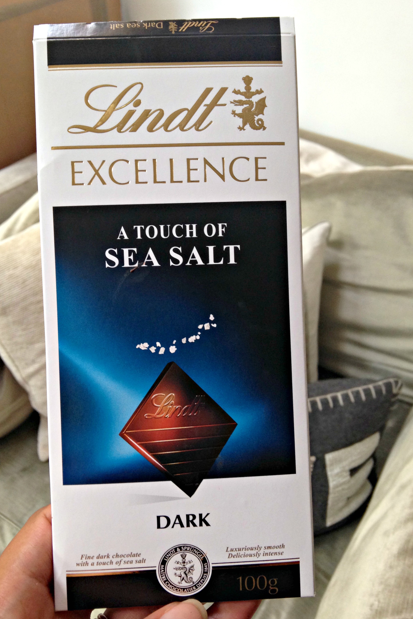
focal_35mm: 35
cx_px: 193
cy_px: 314
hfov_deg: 37.8
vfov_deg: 54.4
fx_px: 602
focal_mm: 4.12
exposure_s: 1/20
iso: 100
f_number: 2.4
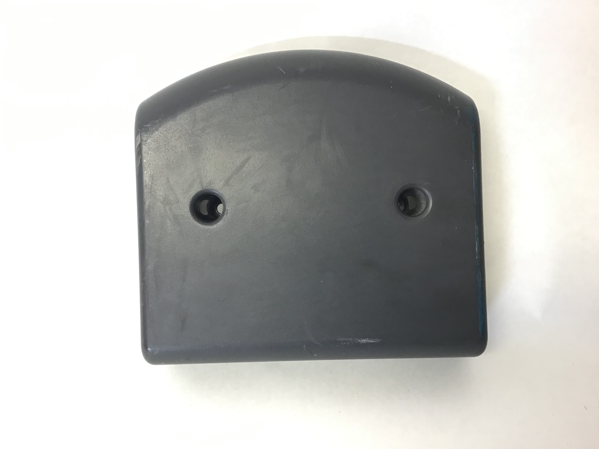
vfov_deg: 45.4
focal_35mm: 31
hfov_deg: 58.4
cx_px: 300
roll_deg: +2.4
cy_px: 224
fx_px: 536
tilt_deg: -43.2
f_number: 2.4
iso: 50
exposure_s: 1/30
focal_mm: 3.3
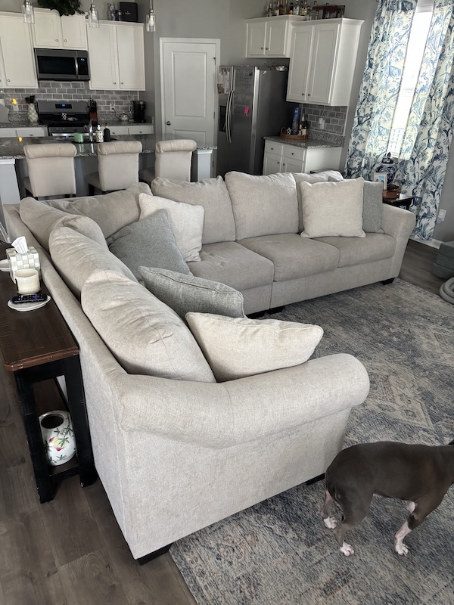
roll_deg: -2.6
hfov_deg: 53.1
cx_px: 227
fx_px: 455
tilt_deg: -25.8
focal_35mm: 26
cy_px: 302
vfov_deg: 67.3
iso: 400
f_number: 1.6
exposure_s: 1/60
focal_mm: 5.96
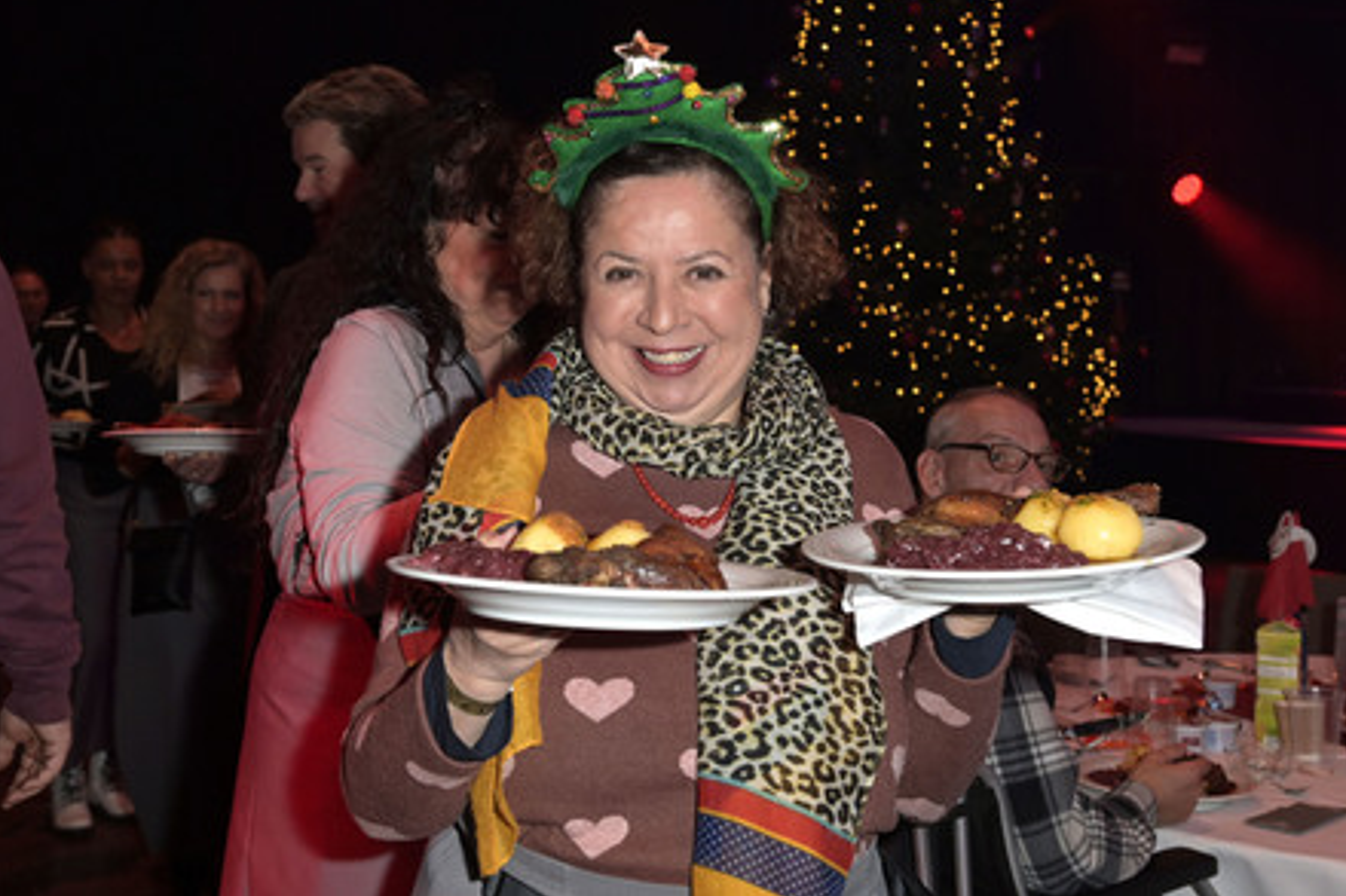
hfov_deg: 45.4
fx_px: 1607
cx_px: 678
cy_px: 440
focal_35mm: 43
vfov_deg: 31.2
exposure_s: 1/160
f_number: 5.6
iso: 2500
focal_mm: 42
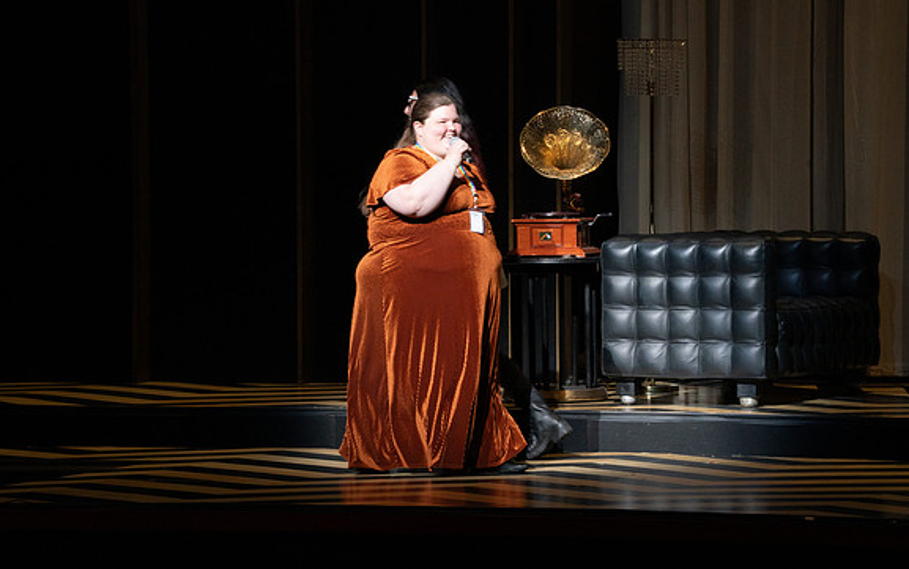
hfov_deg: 10.2
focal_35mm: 205
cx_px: 455
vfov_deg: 6.4
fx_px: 5080
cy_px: 266
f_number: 14
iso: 3200
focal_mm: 200
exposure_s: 1/160
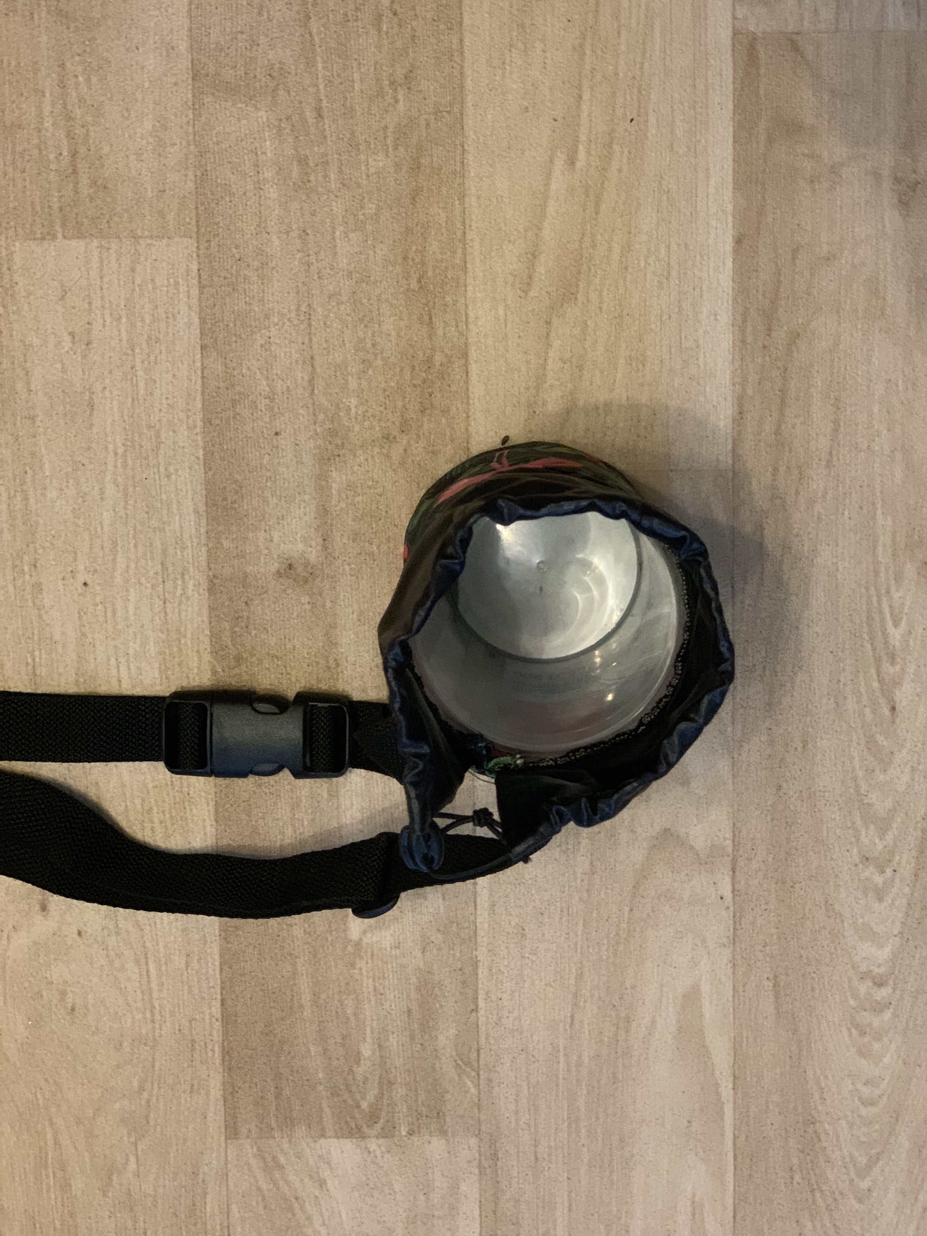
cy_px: 618
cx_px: 464
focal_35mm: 52
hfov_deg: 28.0
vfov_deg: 36.8
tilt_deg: -83.0
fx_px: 1857
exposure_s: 1/25
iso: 640
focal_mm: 6
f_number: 2.4
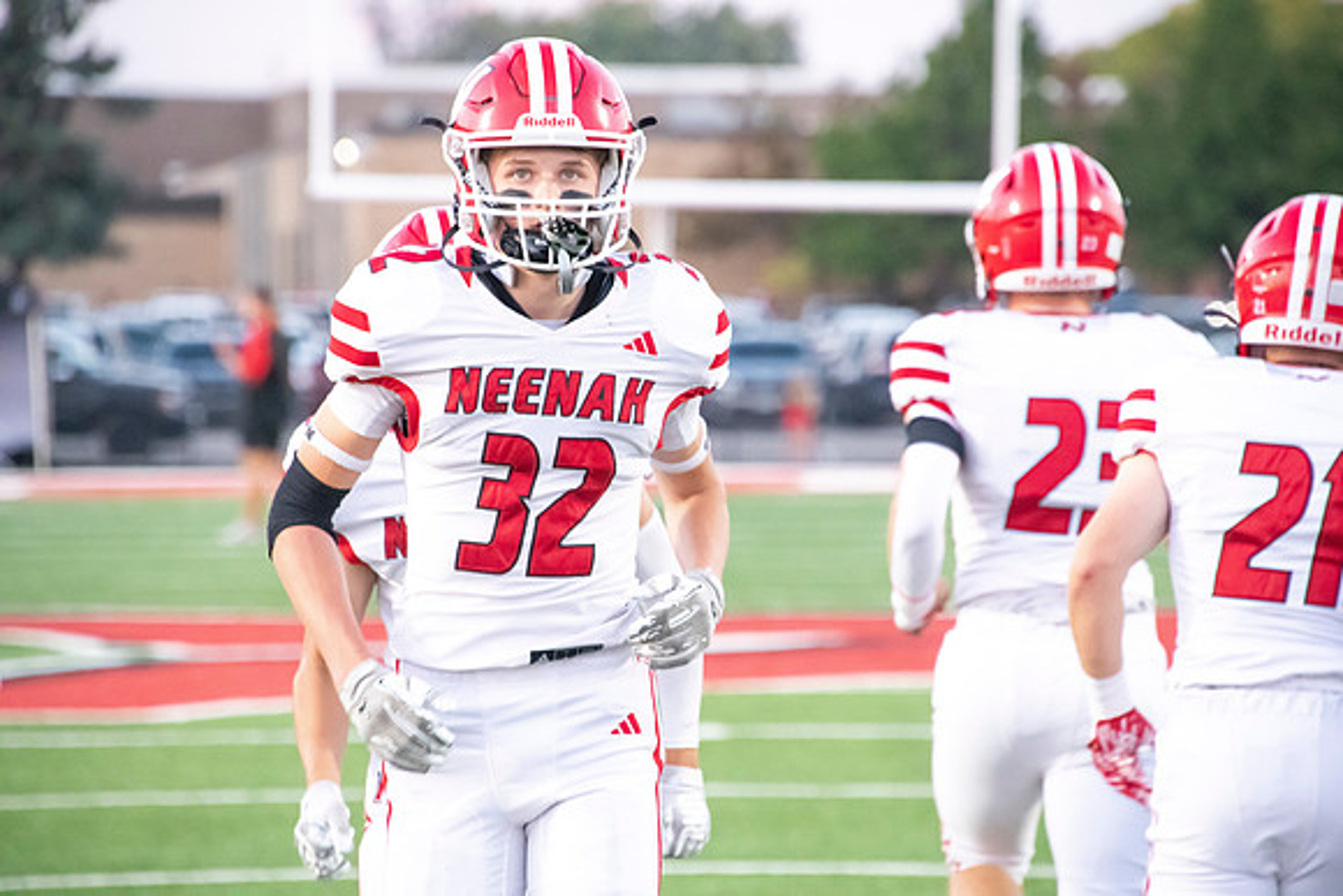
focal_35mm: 300
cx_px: 672
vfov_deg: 4.6
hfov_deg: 6.9
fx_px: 11194
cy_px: 448
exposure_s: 1/400
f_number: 7.1
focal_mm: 300
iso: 10000
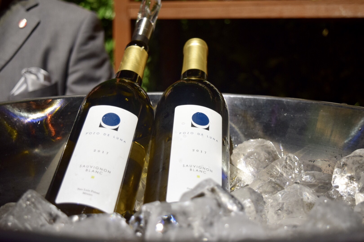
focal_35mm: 51
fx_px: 516
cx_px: 182
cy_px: 121
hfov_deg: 38.9
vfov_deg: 26.5
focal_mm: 34
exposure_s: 1/60
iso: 1000
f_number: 4.5
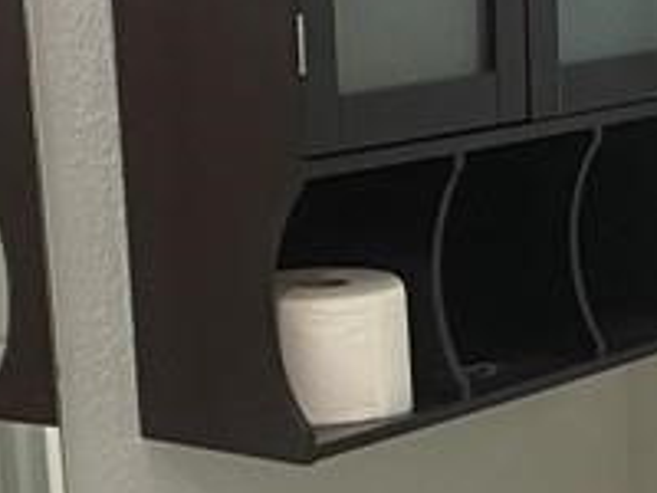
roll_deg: +1.6
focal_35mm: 133
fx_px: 2524
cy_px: 506
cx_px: 627
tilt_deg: -13.8
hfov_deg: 14.6
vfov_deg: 11.0
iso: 160
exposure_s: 1/60
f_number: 1.8
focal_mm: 4.25
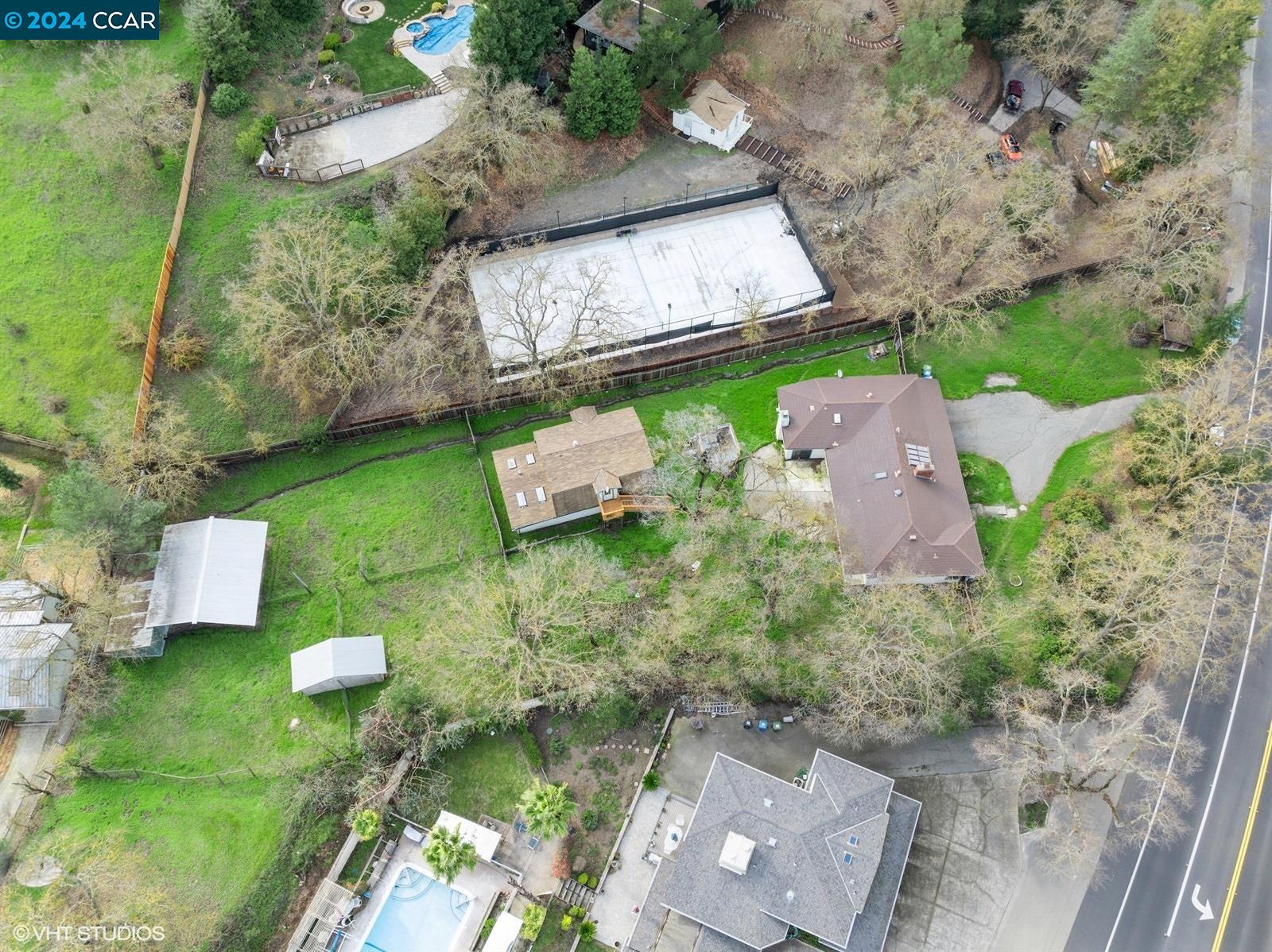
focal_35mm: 24
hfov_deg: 71.6
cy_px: 476
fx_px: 881
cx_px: 636
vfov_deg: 56.8
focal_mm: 12.29
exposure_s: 1/80
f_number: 2.8
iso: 140
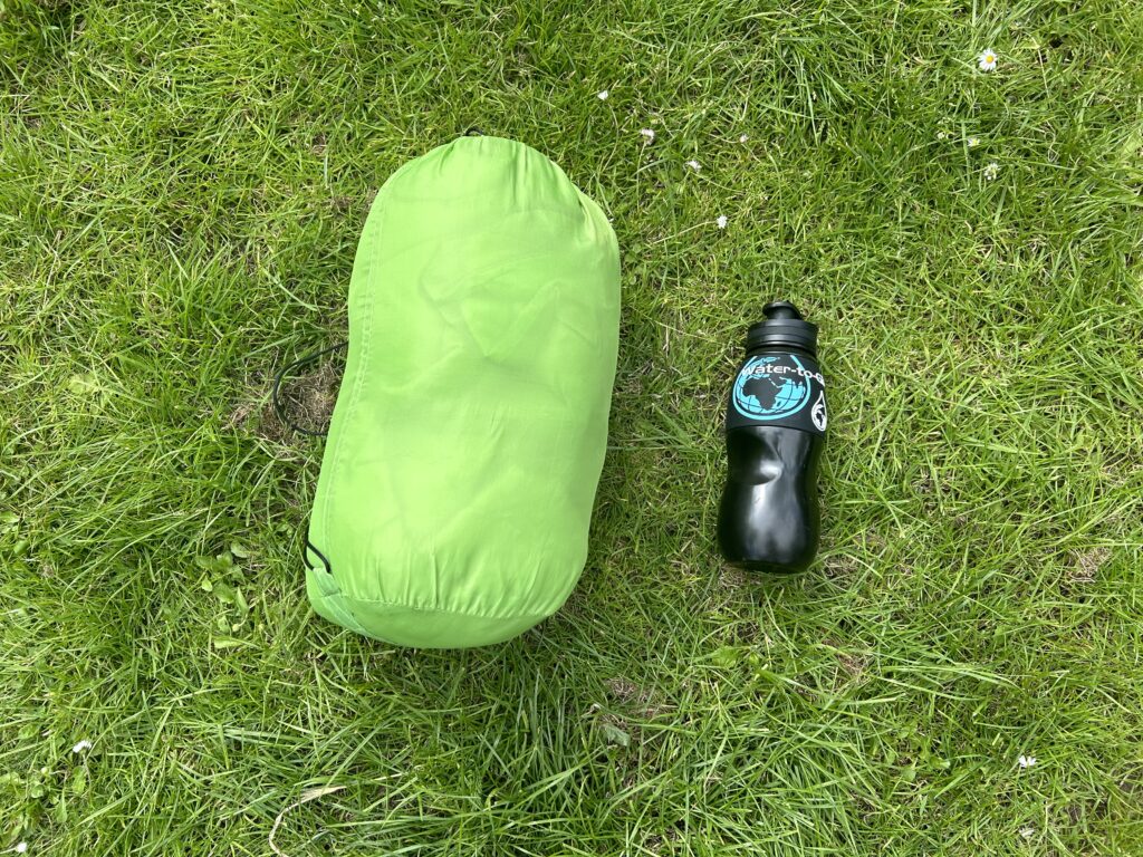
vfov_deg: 53.1
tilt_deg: -85.2
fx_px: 859
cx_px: 572
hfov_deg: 67.3
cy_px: 428
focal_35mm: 26
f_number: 1.5
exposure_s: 1/1344
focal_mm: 5.7
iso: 50
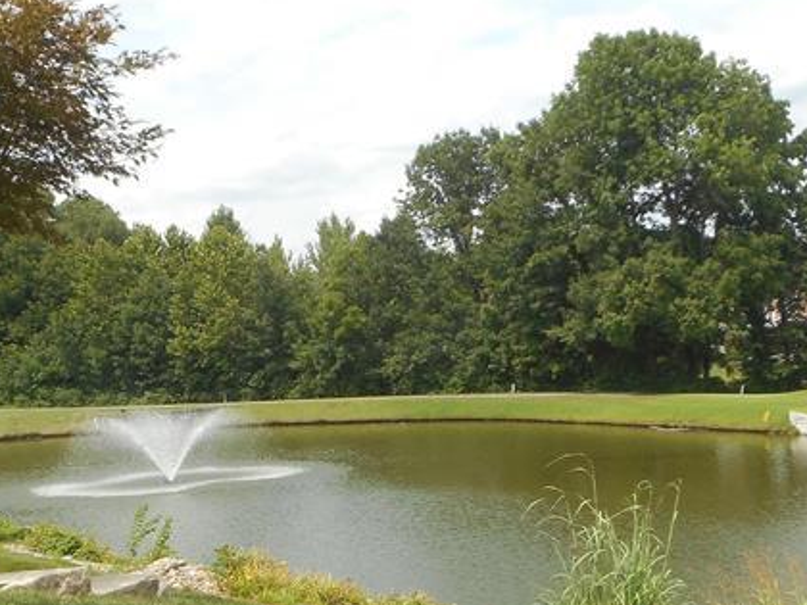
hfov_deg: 31.6
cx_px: 350
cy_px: 449
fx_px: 1422
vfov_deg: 23.8
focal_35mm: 61
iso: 80
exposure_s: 1/400
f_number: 3.7
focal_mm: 4.5
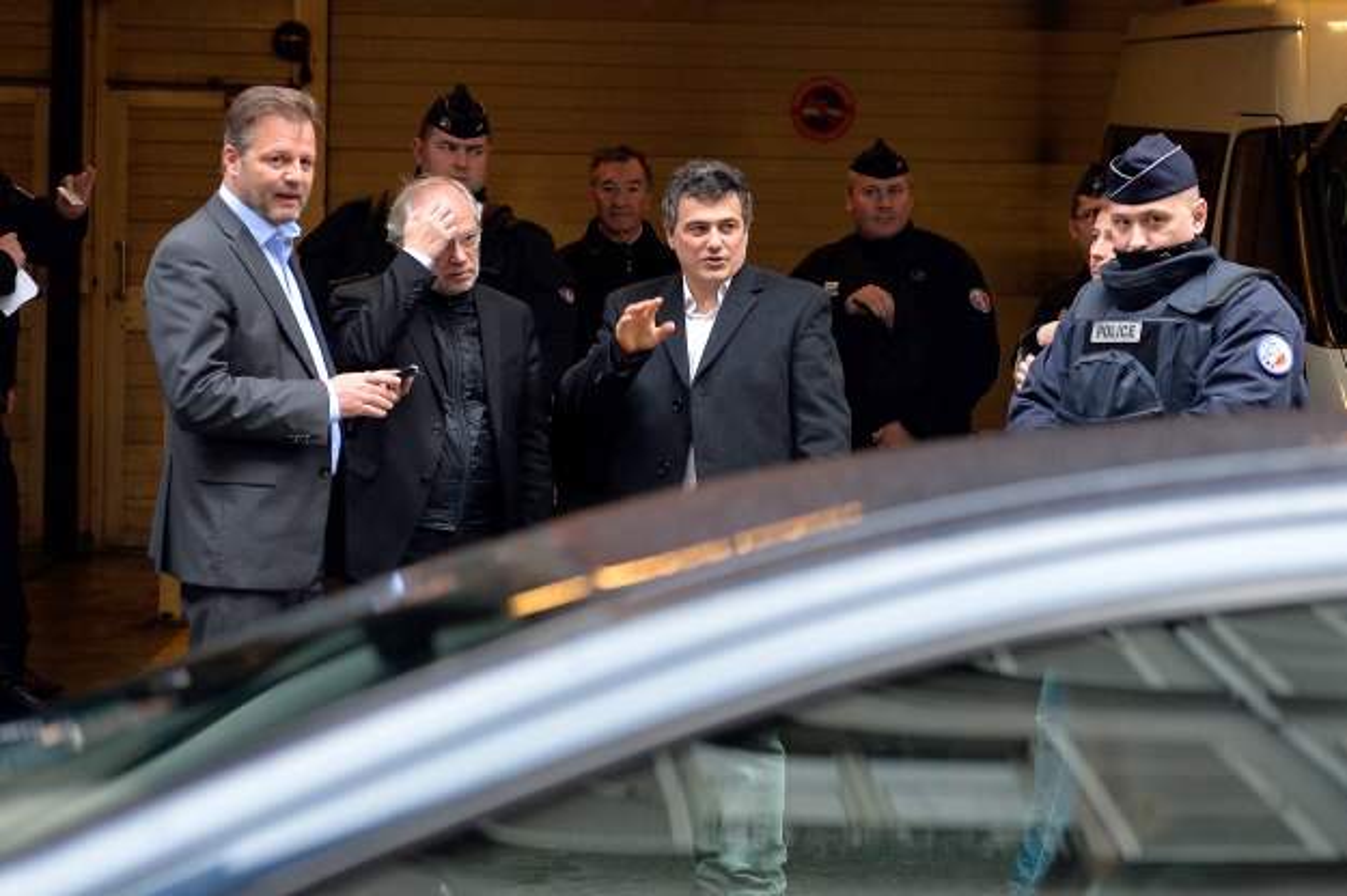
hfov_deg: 28.9
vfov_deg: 19.4
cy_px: 448
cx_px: 674
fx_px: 2618
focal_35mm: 70
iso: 1600
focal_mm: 70
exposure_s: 1/320
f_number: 3.5
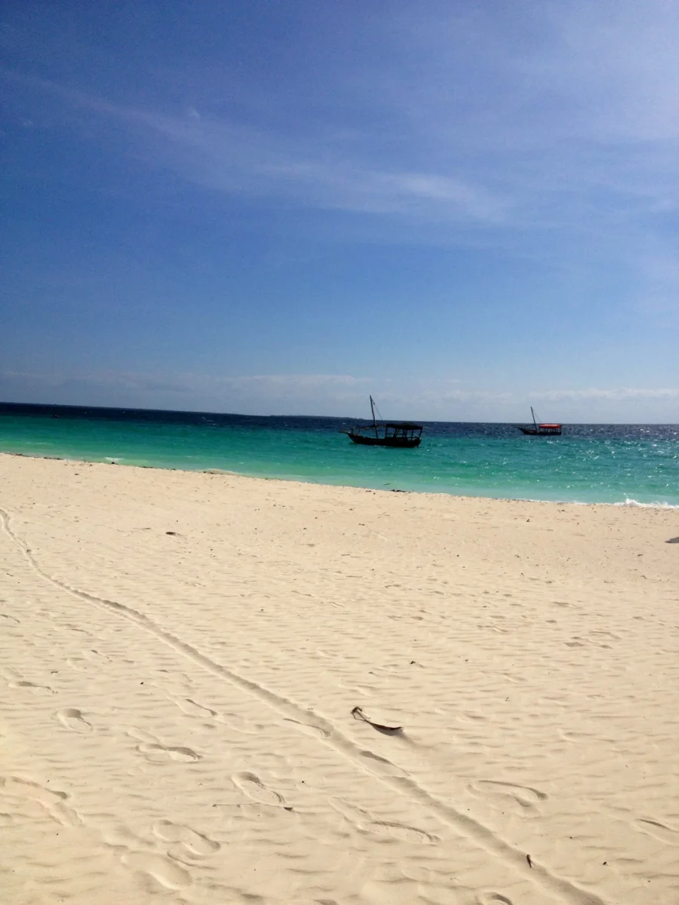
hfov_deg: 40.7
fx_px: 915
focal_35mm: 35
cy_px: 452
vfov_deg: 52.6
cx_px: 340
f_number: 2.4
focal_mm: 4.28
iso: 50
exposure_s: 1/6135
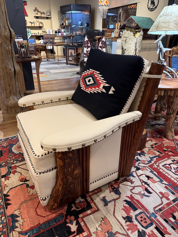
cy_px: 118
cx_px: 89
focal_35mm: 24
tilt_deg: -23.6
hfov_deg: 56.8
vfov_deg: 71.6
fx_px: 165
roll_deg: -0.4
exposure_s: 1/60
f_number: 1.78
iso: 320
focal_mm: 6.76
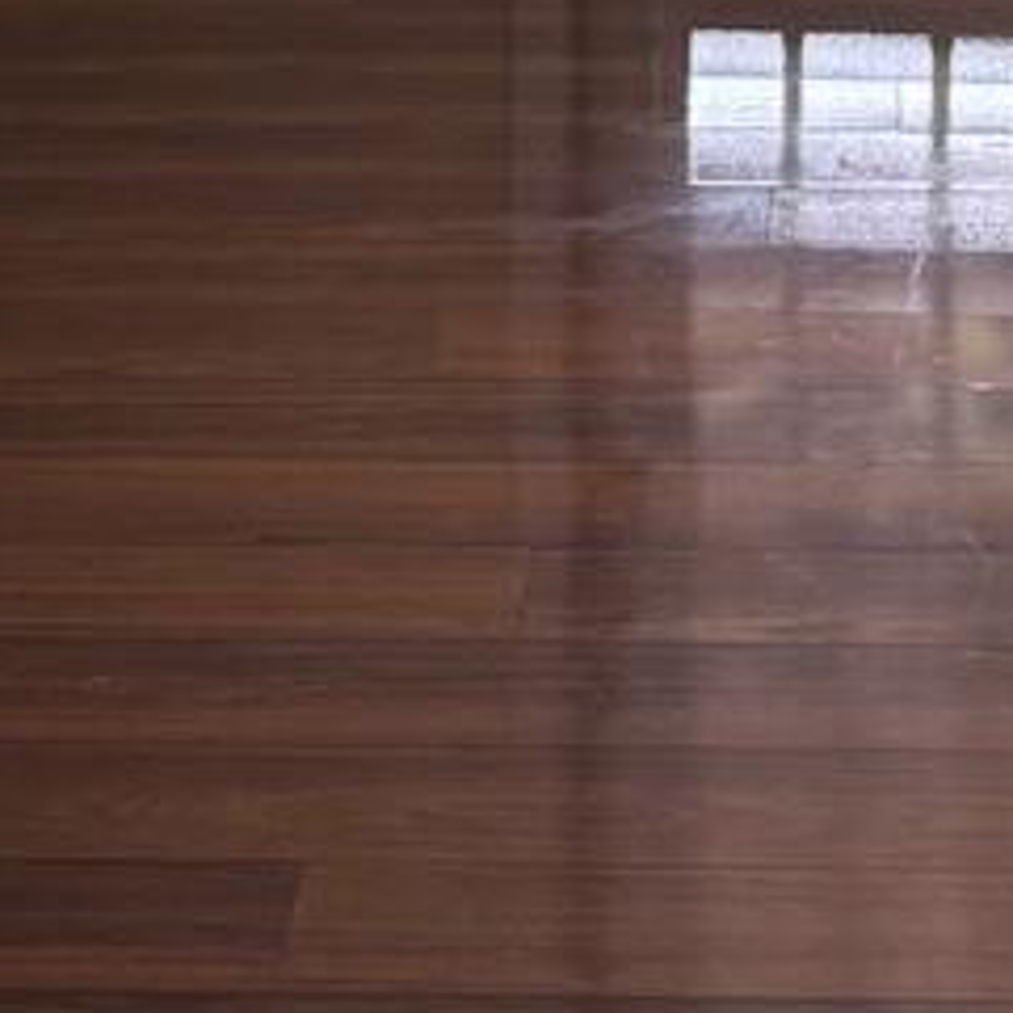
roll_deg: -1.5
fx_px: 4668
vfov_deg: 11.2
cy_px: -1005
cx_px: 765
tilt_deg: -3.0
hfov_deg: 12.3
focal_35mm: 141
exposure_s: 1/120
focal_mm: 6.76
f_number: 1.78
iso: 64
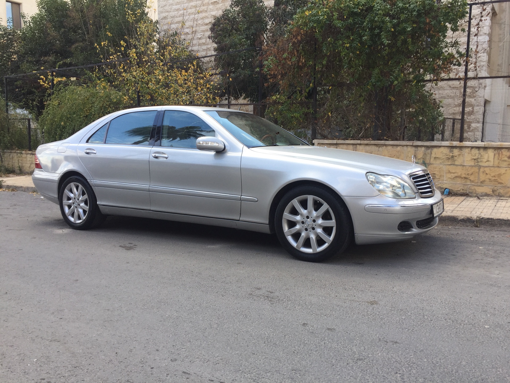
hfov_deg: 61.7
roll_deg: -1.3
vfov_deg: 48.2
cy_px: 192
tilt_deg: -7.1
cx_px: 255
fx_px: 427
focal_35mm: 29
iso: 32
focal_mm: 4.15
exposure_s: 1/235
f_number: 2.2
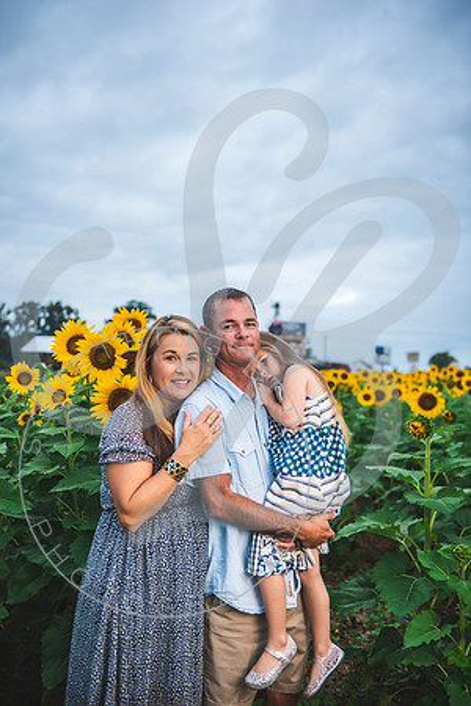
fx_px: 785
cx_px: 236
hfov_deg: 33.4
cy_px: 353
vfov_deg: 48.5
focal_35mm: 40
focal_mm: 40
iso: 200
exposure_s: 1/250
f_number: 2.8
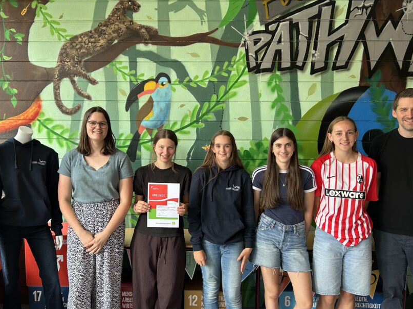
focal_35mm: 33
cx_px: 177
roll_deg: -0.1
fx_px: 394
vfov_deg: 42.9
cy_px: 169
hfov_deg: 55.1
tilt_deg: -5.2
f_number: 1.5
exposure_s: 1/112
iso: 125
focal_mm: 5.7
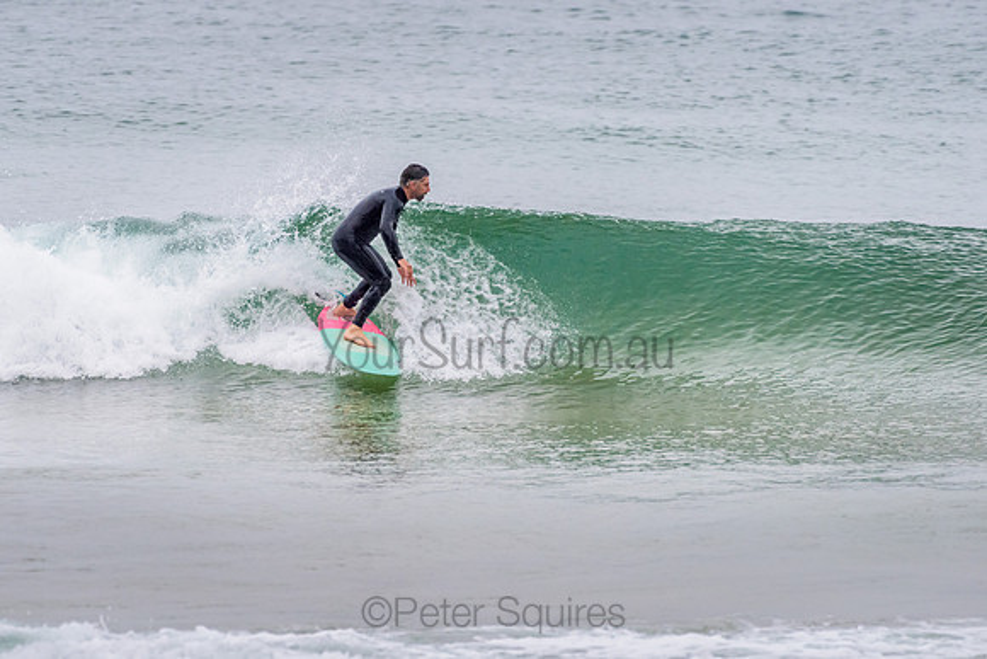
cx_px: 429
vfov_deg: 2.2
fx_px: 16819
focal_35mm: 613
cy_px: 262
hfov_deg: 3.4
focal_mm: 500
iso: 720
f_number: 5.6
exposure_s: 1/1000
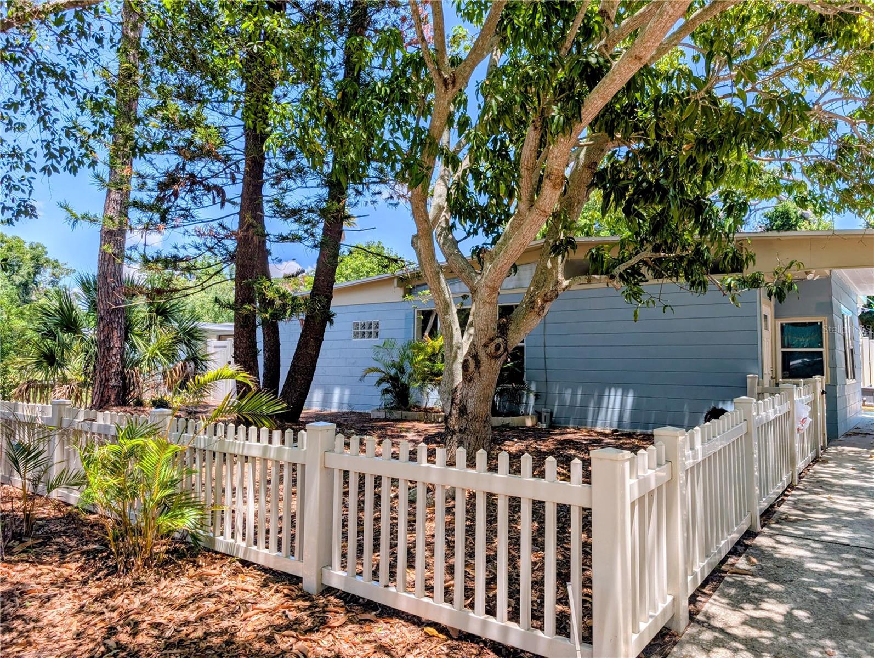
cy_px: 329
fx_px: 607
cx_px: 437
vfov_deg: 56.9
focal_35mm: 24
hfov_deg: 71.5
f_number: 1.68
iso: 19
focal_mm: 6.9
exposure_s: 1/4950
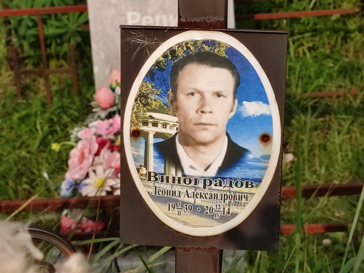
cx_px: 182
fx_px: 263
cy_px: 136
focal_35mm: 25
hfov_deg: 69.4
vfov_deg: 54.9
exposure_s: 1/595
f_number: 1.9
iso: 50
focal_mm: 6.04
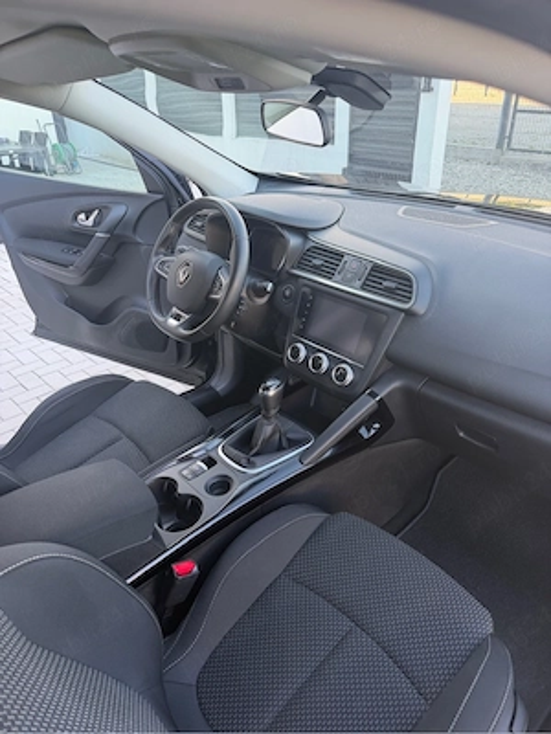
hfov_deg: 56.8
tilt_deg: -29.2
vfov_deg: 71.6
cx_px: 276
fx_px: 509
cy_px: 367
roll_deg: -0.8
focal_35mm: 24
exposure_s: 1/130
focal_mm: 6.76
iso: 125
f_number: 1.78
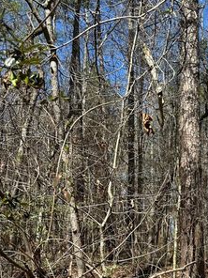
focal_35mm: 54
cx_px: 228
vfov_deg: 34.5
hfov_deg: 25.2
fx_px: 433
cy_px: 219
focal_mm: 6.86
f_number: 1.78
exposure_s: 1/2203
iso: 80
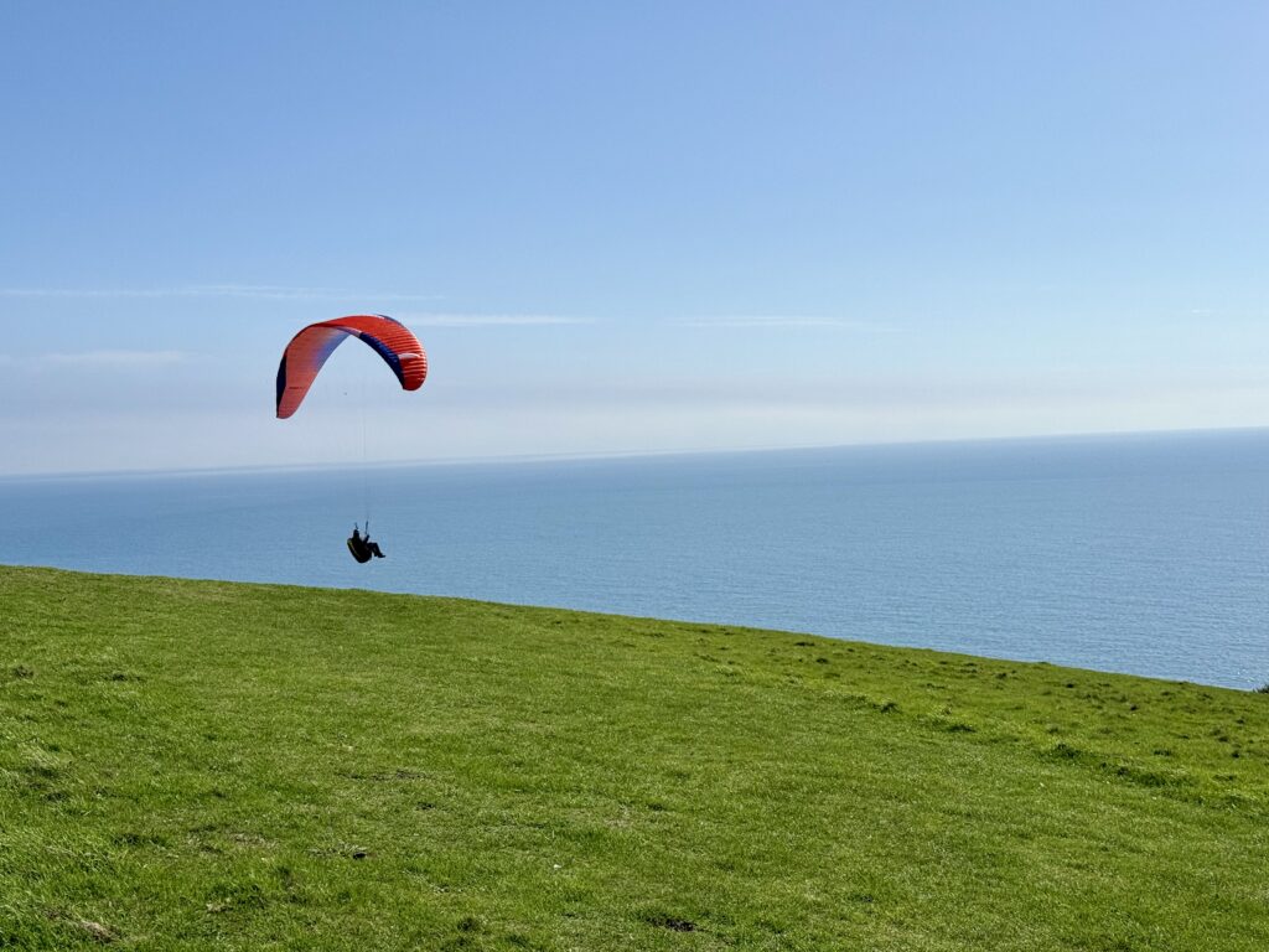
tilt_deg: -0.7
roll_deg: +2.2
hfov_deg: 39.7
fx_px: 1760
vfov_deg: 30.3
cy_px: 476
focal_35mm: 48
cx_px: 634
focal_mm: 6.76
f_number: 1.78
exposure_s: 1/11364
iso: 50
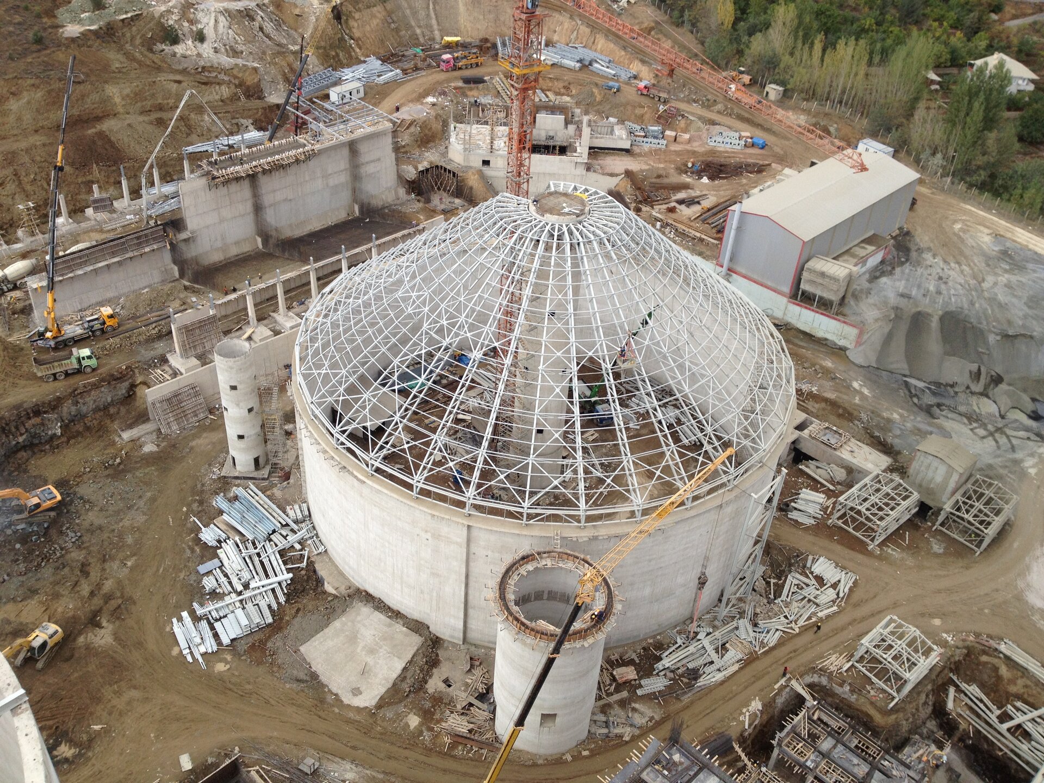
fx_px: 1056
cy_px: 392
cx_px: 522
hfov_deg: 52.6
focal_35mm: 35
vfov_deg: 40.7
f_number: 2.4
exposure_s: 1/497
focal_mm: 4.28
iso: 50
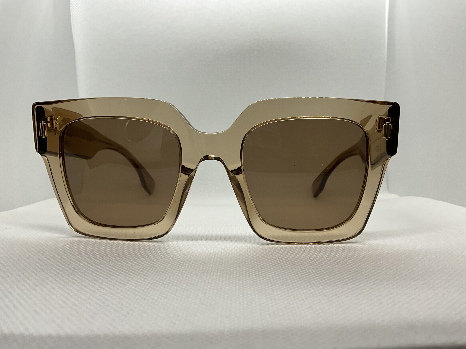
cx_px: 233
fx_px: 390
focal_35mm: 29
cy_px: 174
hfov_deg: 61.7
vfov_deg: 48.2
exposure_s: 1/239
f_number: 1.8
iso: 20
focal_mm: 3
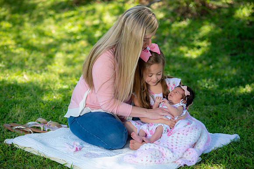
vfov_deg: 11.4
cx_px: 127
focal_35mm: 120
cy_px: 84
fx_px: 846
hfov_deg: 17.1
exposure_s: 1/250
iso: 100
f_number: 2.8
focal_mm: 120
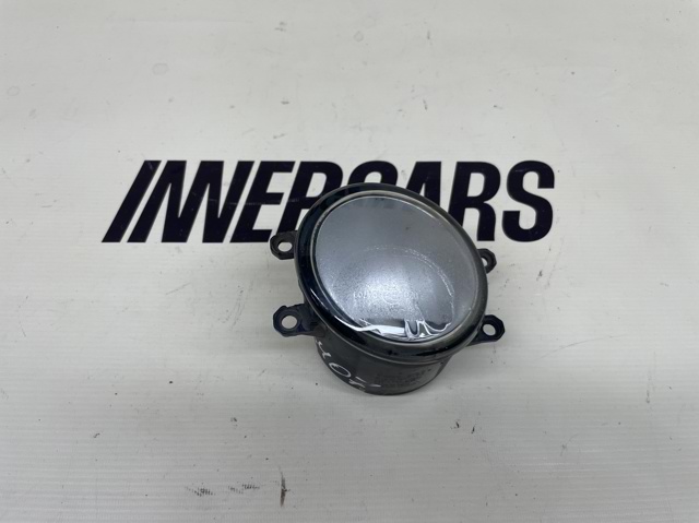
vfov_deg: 53.0
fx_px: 525
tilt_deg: -59.9
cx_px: 350
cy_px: 262
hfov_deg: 67.3
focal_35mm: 26
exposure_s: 1/340
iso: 32
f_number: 1.6
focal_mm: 4.2
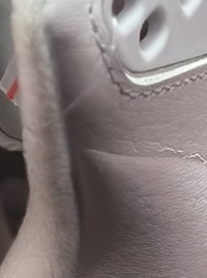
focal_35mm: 366
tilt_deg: -53.5
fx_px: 2925
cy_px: -280
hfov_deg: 4.0
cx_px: 24
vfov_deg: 5.3
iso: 80
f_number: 1.78
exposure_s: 1/1613
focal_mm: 6.86
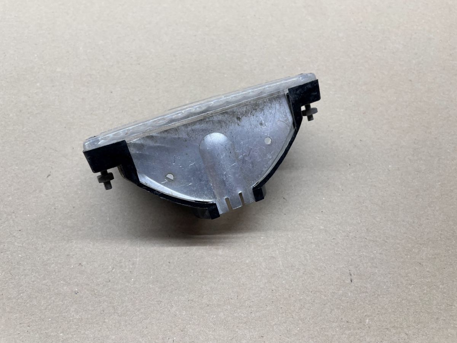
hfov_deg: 67.3
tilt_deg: -60.3
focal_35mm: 26
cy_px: 172
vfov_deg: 53.1
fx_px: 343
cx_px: 228
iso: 80
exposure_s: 1/100
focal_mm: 4.2
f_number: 1.6
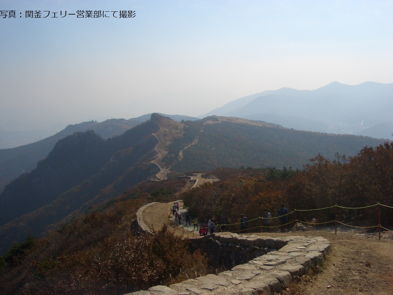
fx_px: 409
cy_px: 146
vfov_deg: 39.7
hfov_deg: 51.4
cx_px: 193
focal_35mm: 36
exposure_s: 1/1000
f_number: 4.3
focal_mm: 5.8
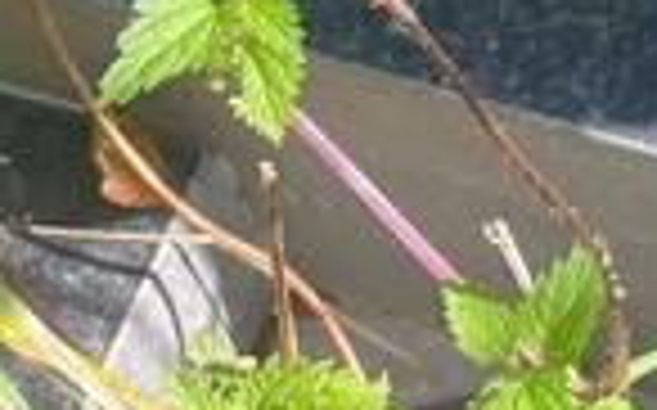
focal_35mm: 151
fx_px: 2702
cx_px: 788
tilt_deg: -45.1
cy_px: -568
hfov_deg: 13.5
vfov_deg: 8.0
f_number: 1.6
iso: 32
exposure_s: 1/313
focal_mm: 4.2
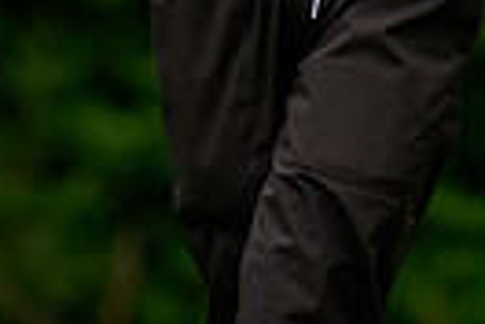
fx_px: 17809
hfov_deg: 1.6
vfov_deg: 1.0
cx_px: -18
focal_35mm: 1322
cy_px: -359
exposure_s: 1/1250
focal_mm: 300
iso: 640
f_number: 4
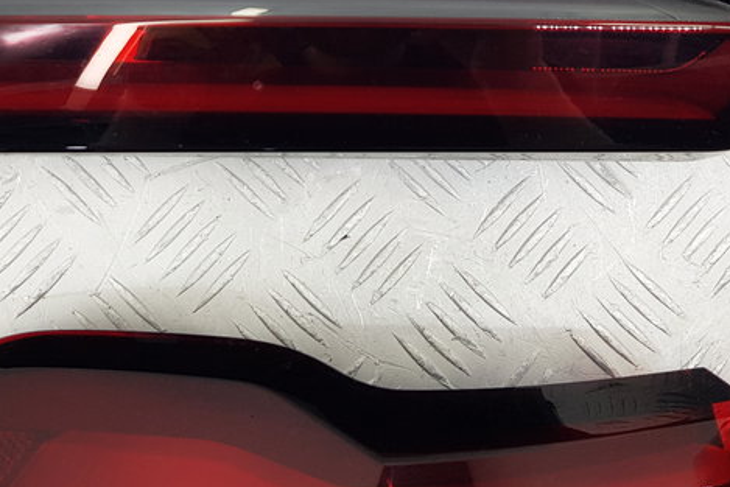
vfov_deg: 21.7
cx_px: 286
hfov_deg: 33.8
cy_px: -58
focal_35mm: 59
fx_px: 1197
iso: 50
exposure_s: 1/100
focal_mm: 4.2
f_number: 1.7
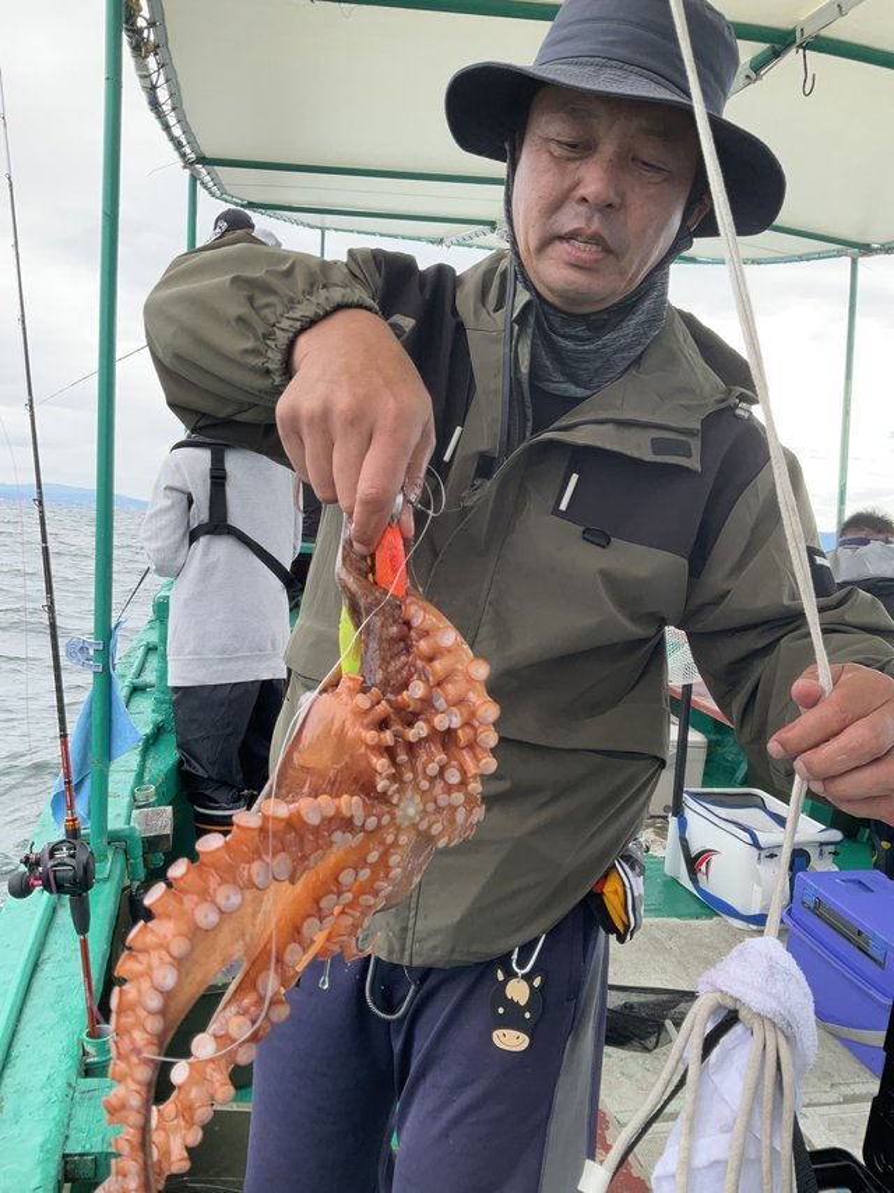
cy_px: 596
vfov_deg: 61.7
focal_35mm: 29
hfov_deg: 48.2
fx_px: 999
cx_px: 447
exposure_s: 1/409
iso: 25
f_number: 1.8
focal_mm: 3
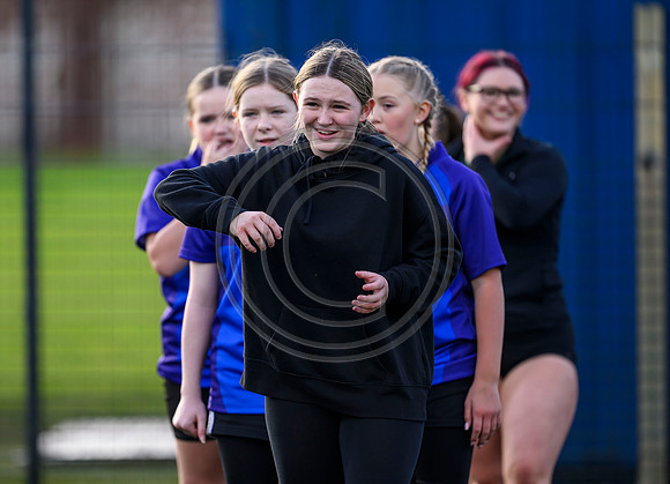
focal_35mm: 447
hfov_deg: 4.5
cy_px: 229
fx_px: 8544
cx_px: 287
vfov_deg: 3.2
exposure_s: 1/1600
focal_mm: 400
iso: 500
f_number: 3.2
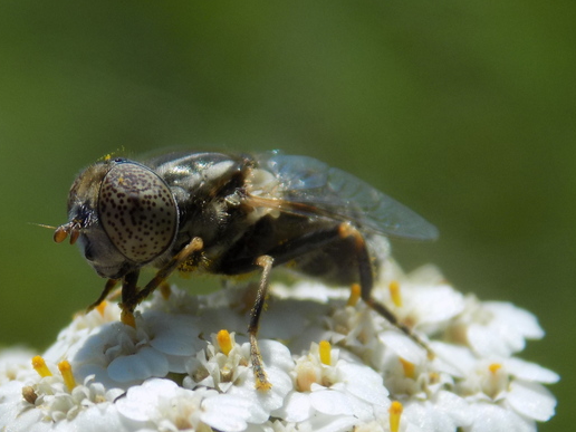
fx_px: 3245
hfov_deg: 10.1
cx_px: 174
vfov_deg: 7.6
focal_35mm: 195
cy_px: 257
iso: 80
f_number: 4.8
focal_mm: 20.9
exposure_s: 1/800
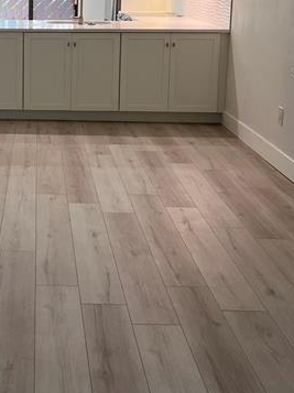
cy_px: 72
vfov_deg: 33.3
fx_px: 635
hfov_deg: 25.2
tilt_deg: -8.2
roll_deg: +0.2
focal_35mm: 56
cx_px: 23
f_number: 1.5
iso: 100
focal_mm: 5.7
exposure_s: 1/120
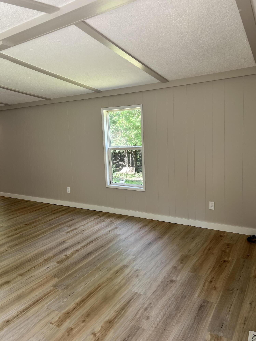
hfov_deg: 53.1
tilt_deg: -8.3
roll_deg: +2.5
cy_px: 170
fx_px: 256
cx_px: 128
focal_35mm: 26
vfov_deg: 67.3
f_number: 1.5
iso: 40
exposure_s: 1/121
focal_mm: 5.7
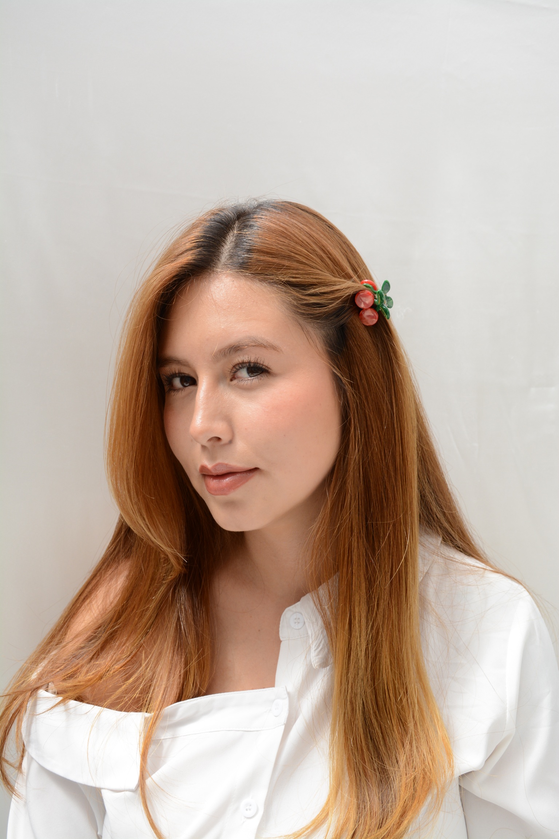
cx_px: 280
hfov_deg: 33.0
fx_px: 943
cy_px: 420
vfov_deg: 47.9
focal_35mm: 40
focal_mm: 27
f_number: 8
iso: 250
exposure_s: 1/200
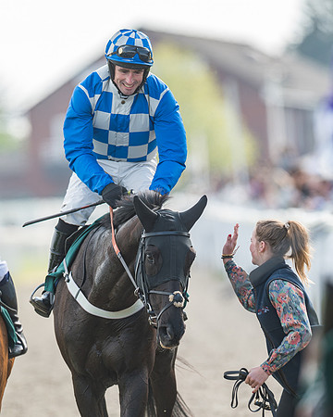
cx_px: 182
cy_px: 203
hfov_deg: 2.5
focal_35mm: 620
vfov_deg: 3.1
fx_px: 7635
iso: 160
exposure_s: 1/500
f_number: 5
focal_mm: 400
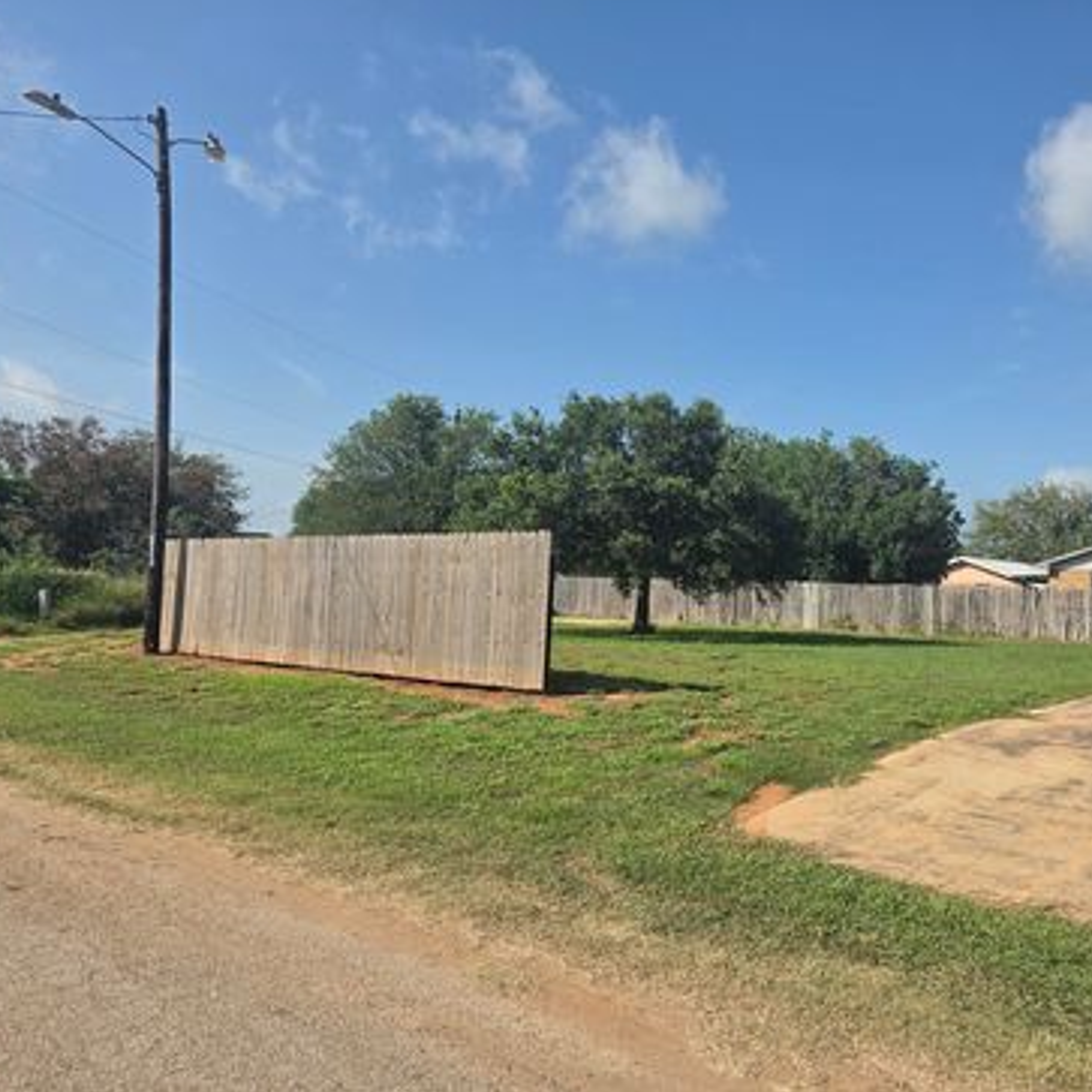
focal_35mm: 28
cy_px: 534
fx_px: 999
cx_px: 665
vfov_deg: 57.3
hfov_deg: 56.8
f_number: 1.8
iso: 80
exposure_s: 1/5002
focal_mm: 5.4
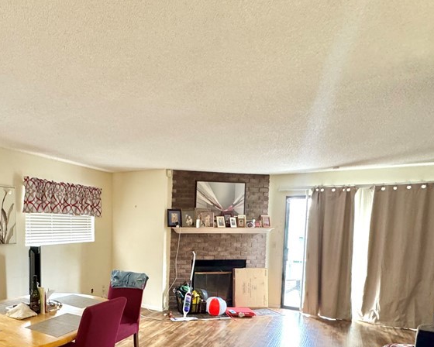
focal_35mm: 25
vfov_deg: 54.6
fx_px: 321
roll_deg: -1.0
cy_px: 253
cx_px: 120
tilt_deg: -5.9
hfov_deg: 64.9
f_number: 2.2
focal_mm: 2.22
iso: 320
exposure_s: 1/60
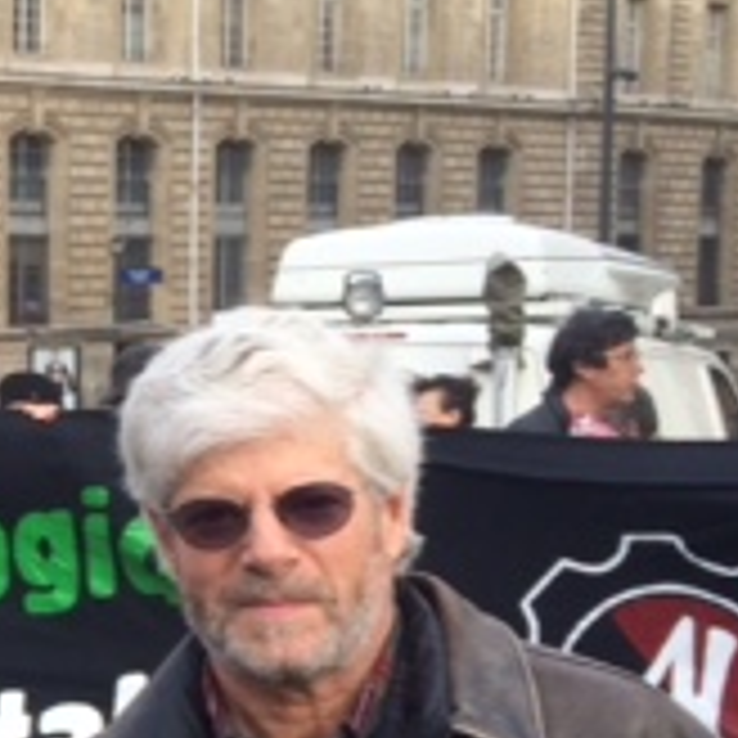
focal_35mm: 100
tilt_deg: -6.6
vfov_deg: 17.2
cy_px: 630
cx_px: -536
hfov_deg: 15.3
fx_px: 2412
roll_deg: +2.8
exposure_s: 1/441
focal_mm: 4.15
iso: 32
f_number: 2.2
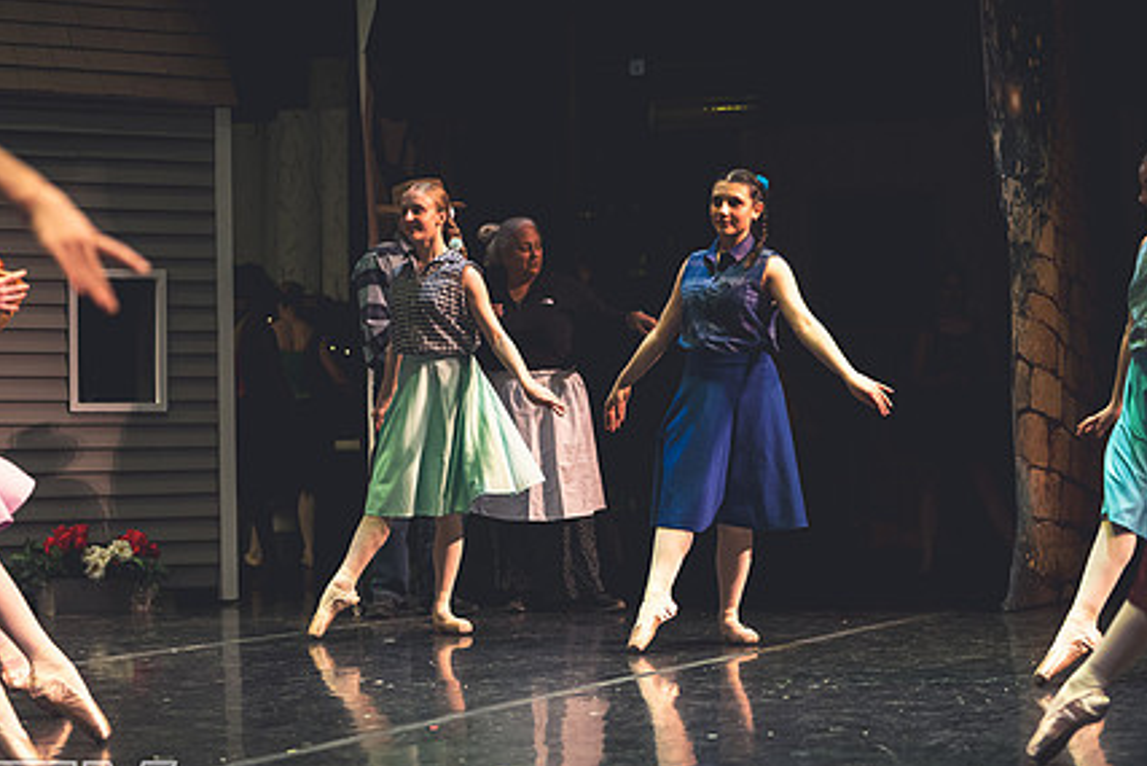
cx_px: 666
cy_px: 509
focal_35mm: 95
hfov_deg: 21.4
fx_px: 3028
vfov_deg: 14.4
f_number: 2.8
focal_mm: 70
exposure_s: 1/250
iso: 2500
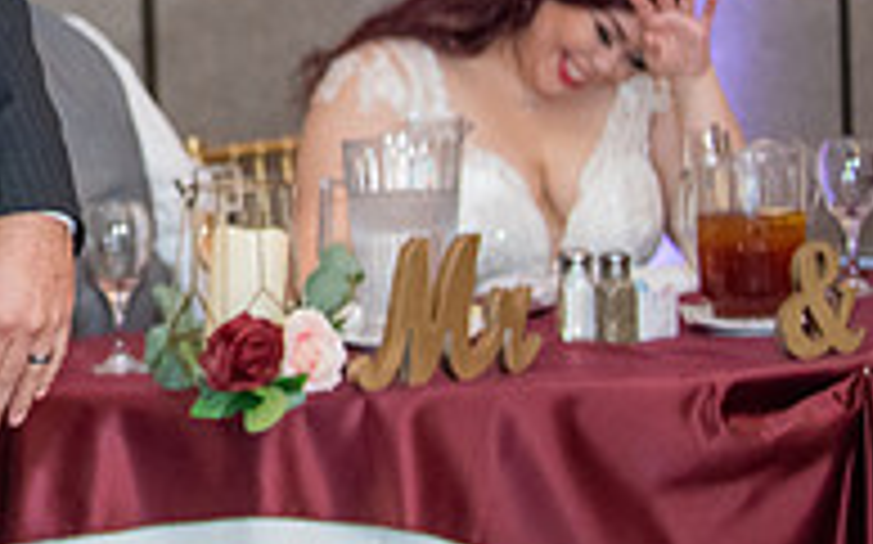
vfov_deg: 5.7
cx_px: -392
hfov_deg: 9.0
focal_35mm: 229
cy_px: -205
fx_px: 5445
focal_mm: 75
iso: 3200
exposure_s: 1/250
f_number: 2.8
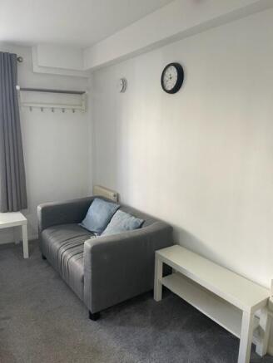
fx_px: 273
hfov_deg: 53.1
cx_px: 136
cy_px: 182
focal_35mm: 26
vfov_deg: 67.3
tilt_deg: -9.2
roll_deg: -1.3
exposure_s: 1/50
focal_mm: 5.1
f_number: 1.6
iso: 80
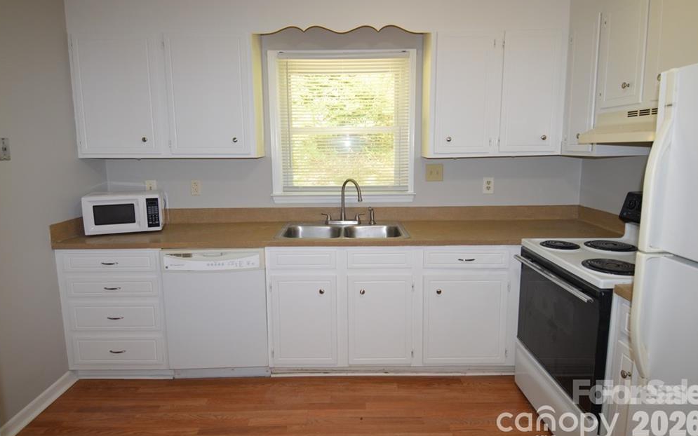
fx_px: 419
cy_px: 210
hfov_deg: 79.6
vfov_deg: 55.1
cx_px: 349
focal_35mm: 22
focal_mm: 14
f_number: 4
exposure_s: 1/60
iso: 560
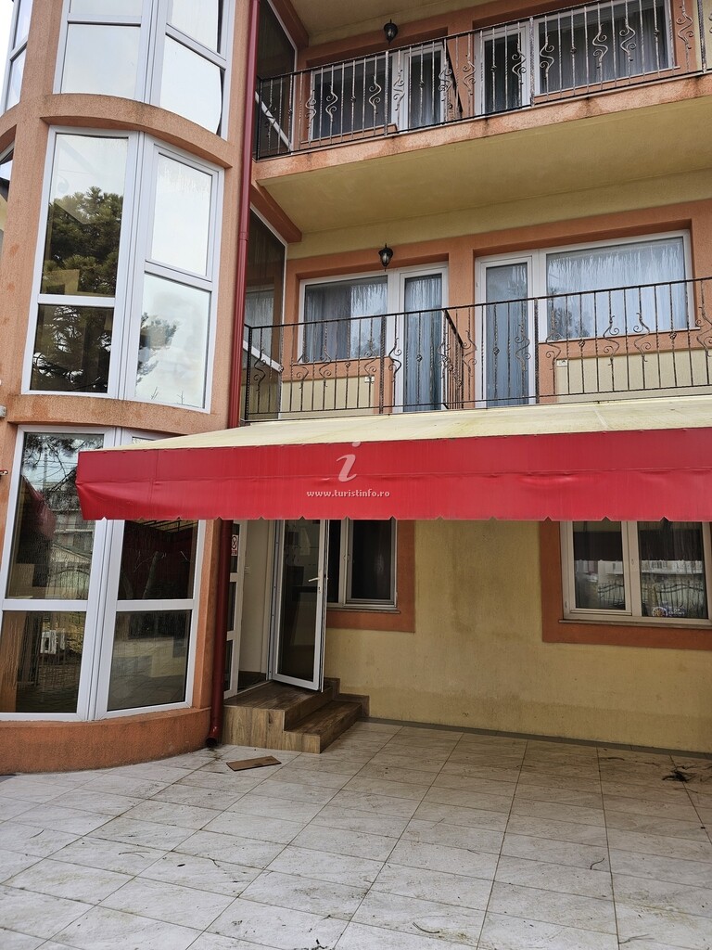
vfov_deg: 73.9
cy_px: 475
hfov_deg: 58.9
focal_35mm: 23
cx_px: 356
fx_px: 631
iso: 10
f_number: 1.7
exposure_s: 1/114
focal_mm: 6.3
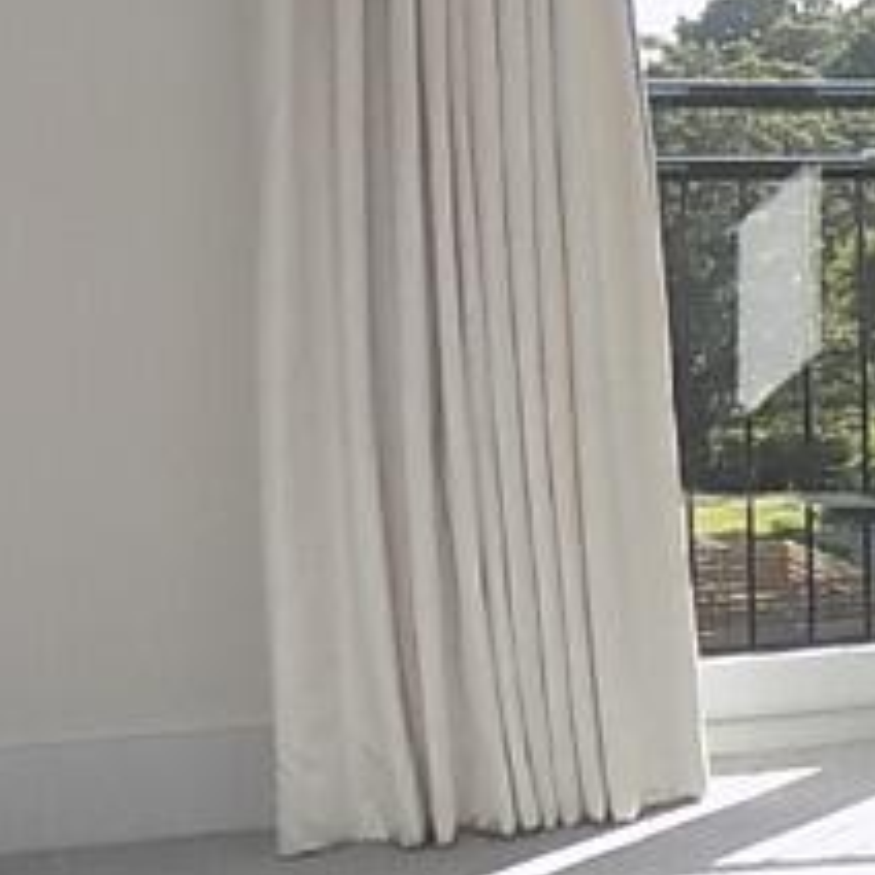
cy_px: 347
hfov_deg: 15.2
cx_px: 1614
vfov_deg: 17.7
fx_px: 2803
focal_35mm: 98
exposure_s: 1/250
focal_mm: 4
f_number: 3.1
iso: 80
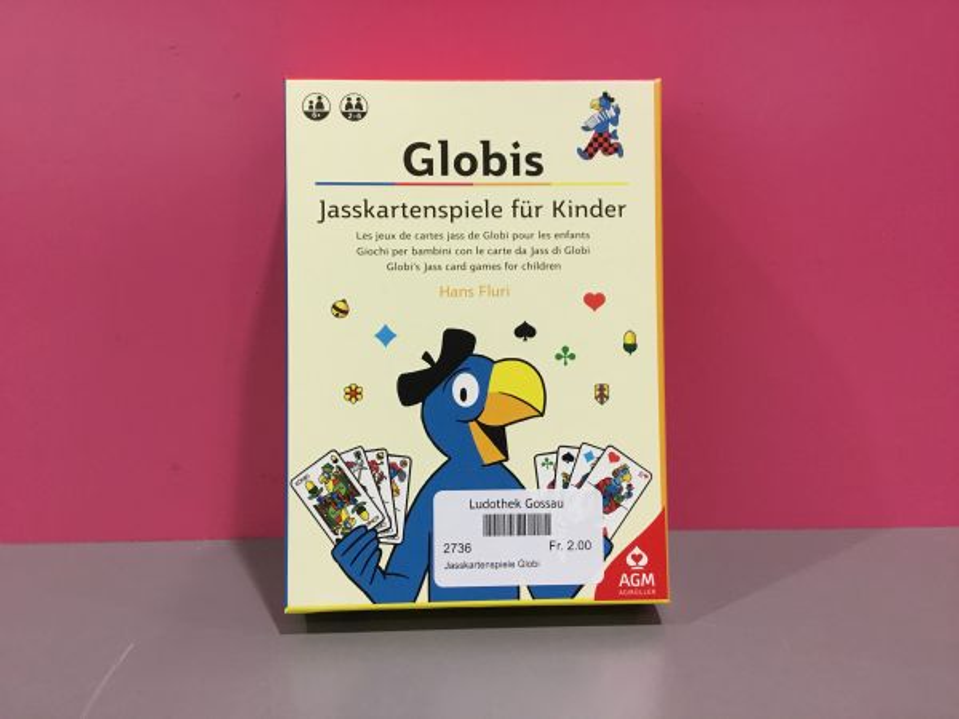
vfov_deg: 45.4
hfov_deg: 58.4
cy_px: 360
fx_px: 859
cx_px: 480
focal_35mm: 31
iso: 125
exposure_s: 1/33
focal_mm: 3.3
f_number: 2.4
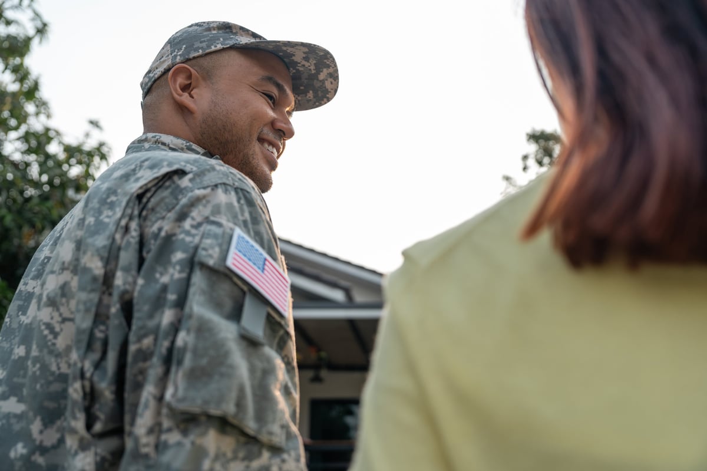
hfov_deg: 63.7
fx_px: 569
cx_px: 354
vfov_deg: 44.9
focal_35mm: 29
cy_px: 236
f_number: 2.8
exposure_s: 1/640
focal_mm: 29
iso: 160
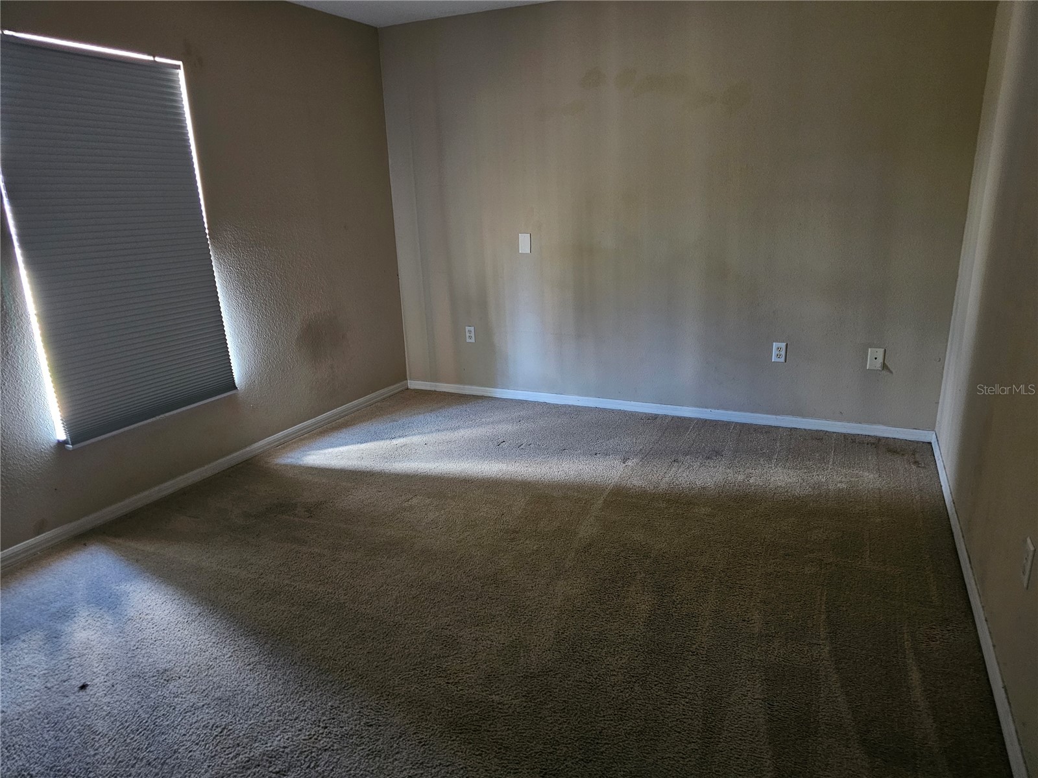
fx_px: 690
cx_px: 519
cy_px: 389
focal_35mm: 23
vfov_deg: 58.9
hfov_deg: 73.9
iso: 640
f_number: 1.7
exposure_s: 1/24
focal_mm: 6.3
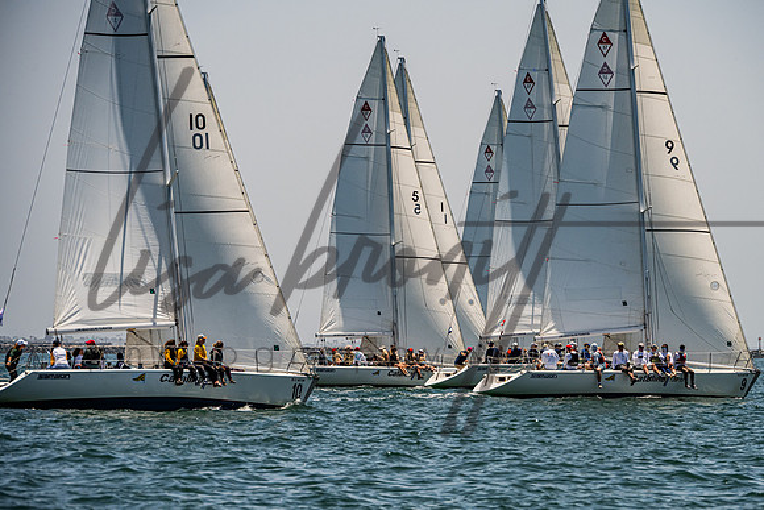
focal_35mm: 236
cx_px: 448
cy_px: 277
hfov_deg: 8.7
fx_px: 5019
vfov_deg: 5.8
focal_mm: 200
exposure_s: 1/2500
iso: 400
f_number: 8
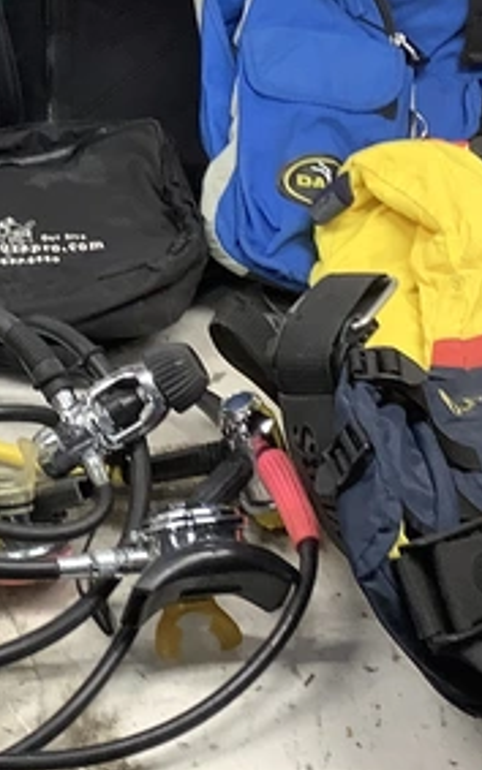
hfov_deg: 14.9
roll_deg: +2.7
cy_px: 241
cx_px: 54
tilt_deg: -29.6
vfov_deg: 23.7
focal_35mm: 87
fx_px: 1828
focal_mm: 3.3
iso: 64
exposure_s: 1/60
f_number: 2.4
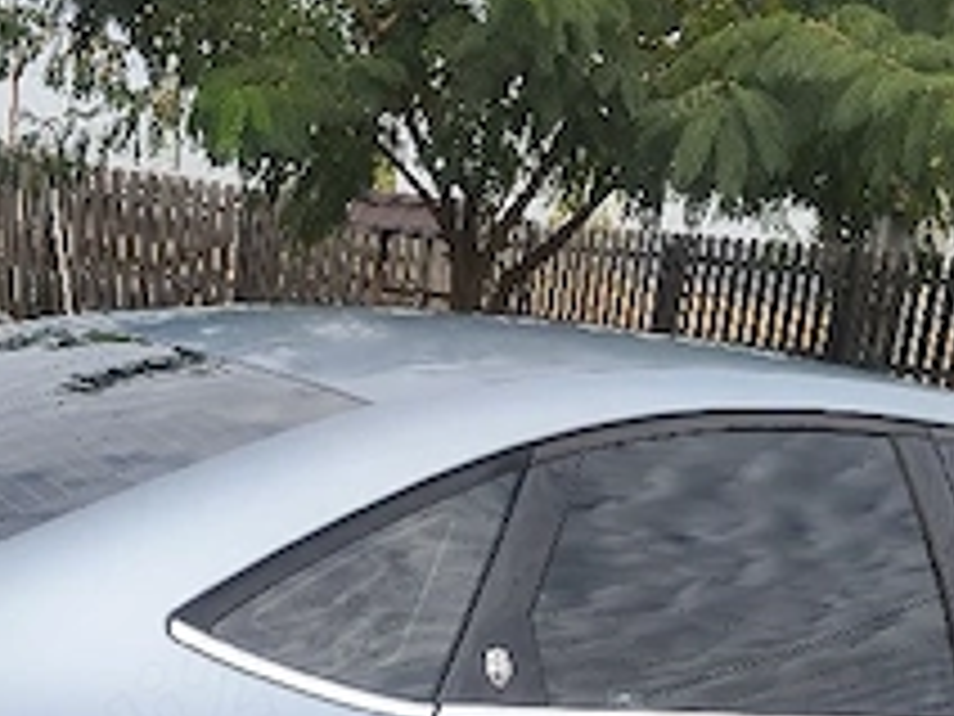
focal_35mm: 65
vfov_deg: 21.6
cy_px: 743
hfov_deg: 29.7
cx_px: 369
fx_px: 1791
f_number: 1.65
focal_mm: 6.18
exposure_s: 1/588
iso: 50
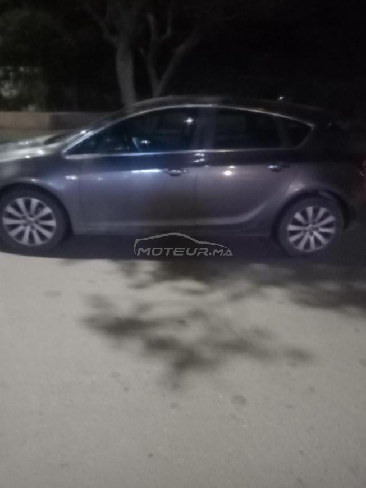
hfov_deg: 49.8
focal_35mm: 28
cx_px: 183
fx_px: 395
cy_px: 244
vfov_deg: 63.4
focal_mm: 3.37
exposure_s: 1/14.3
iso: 6400
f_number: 2.2
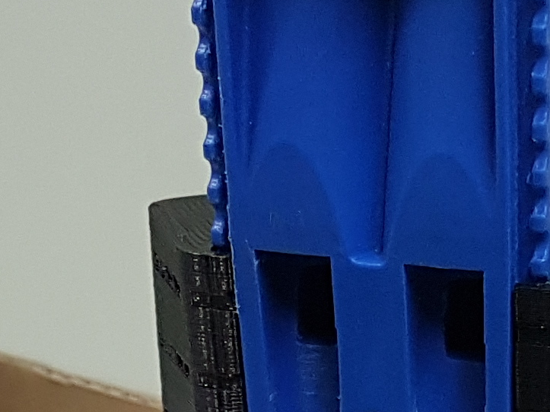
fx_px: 2303
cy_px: 872
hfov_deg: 13.6
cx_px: 310
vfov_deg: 9.4
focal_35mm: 145
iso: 125
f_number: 1.7
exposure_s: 1/50
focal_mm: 4.2
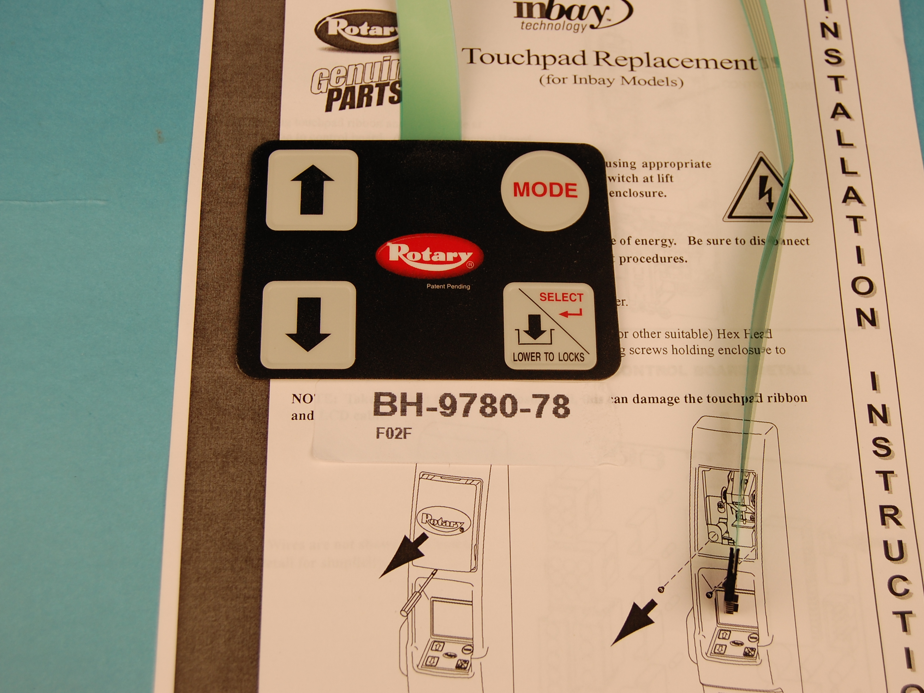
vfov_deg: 27.5
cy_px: 342
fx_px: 1415
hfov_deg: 36.1
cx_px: 515
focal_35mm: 53
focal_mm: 32
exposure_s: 1/200
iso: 200
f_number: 7.1
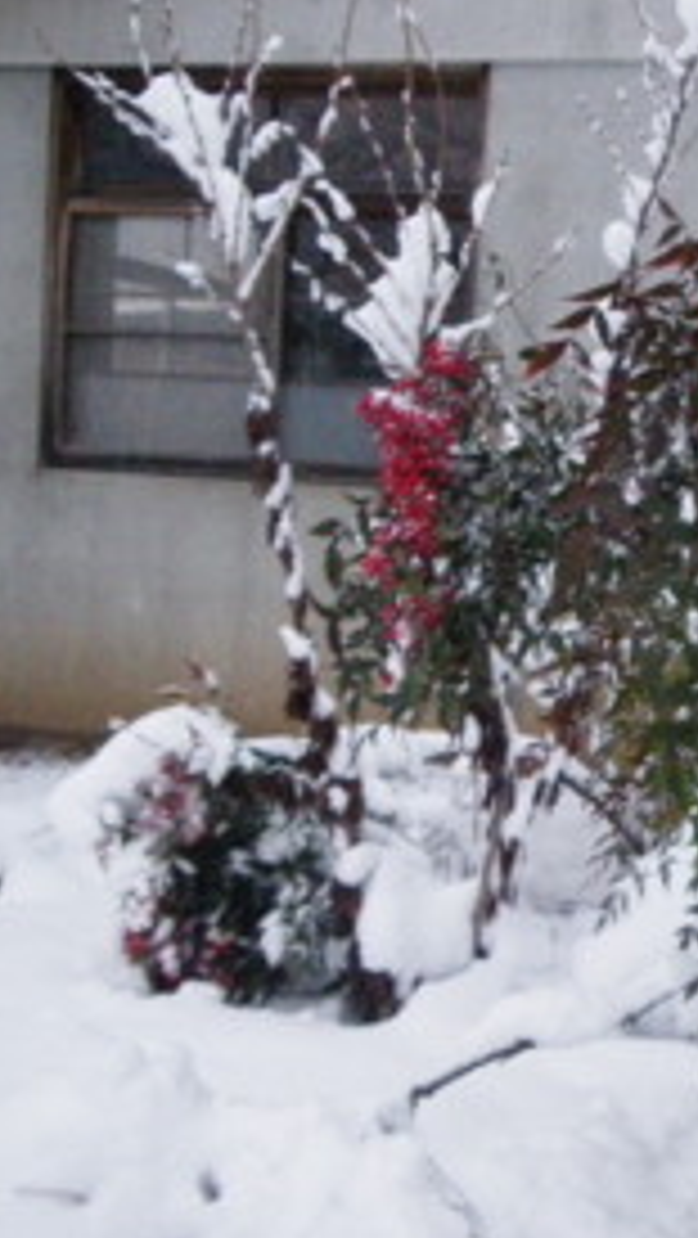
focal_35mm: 50
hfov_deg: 21.7
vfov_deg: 41.3
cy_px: 680
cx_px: 901
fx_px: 1643
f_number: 3.5
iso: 640
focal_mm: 5
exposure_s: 1/50
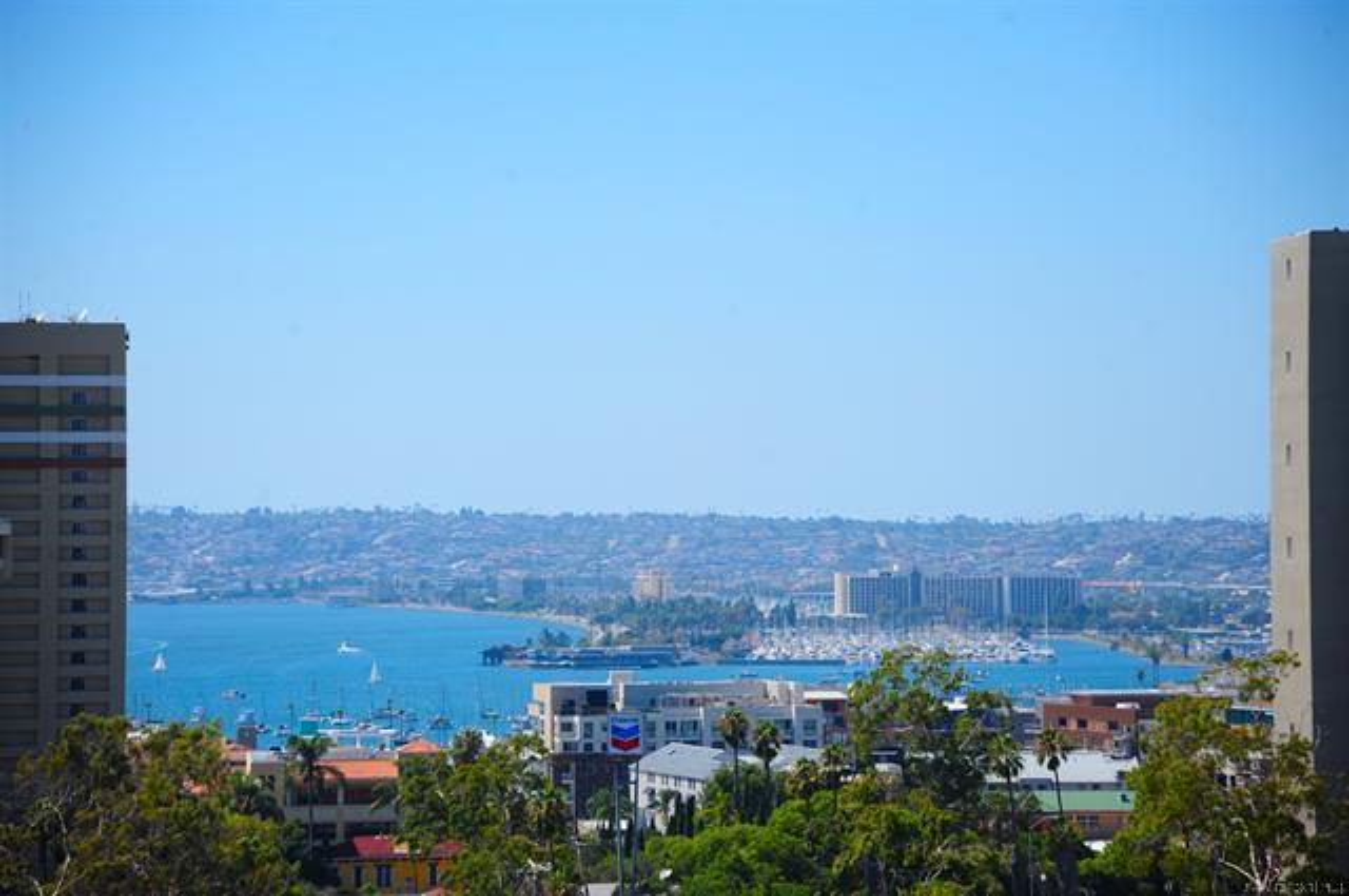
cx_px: 674
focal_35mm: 145
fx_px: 5427
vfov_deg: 9.4
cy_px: 448
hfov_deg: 14.2
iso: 400
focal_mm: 145
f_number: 6.3
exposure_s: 1/1600
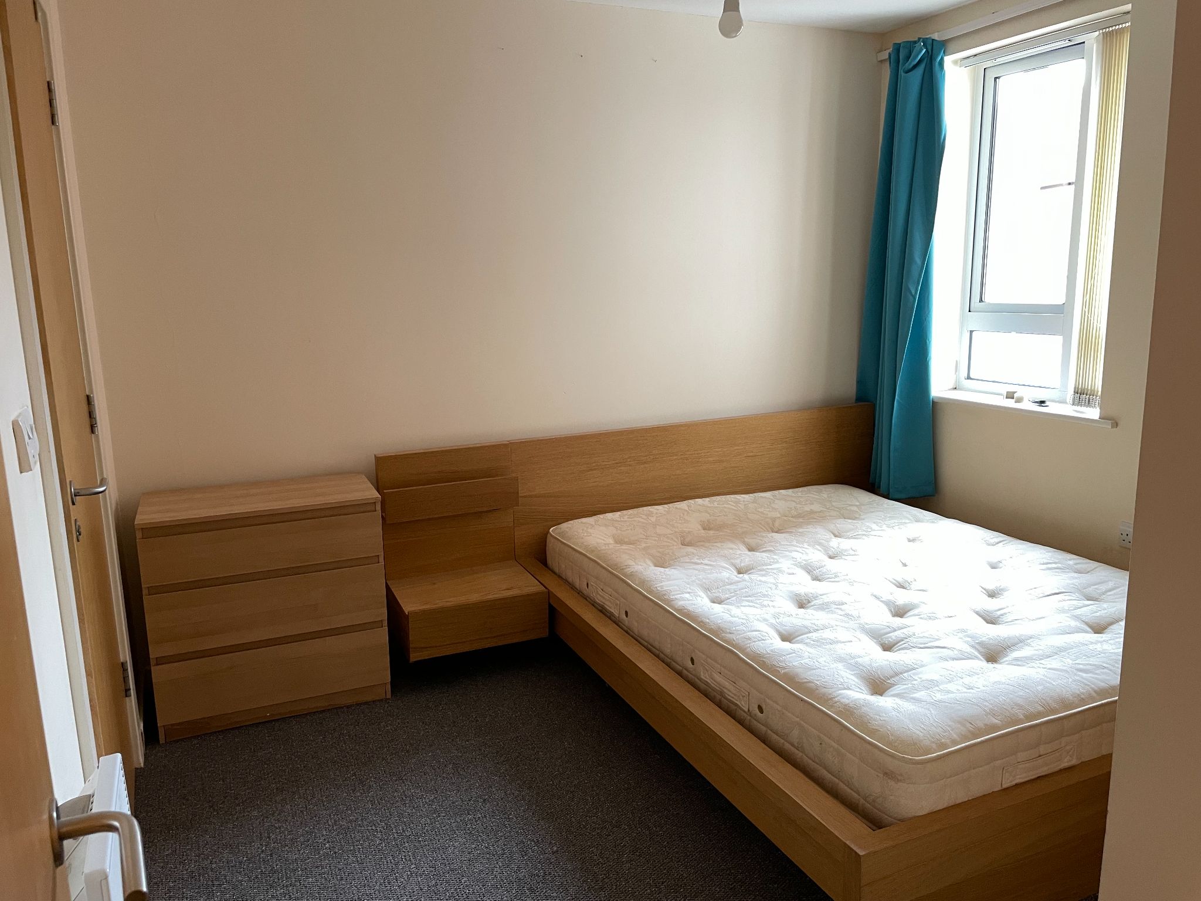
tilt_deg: -11.2
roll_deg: +0.6
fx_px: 902
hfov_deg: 67.3
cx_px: 600
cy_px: 450
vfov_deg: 53.1
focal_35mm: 26
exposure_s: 1/50
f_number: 1.6
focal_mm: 4.2
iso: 125
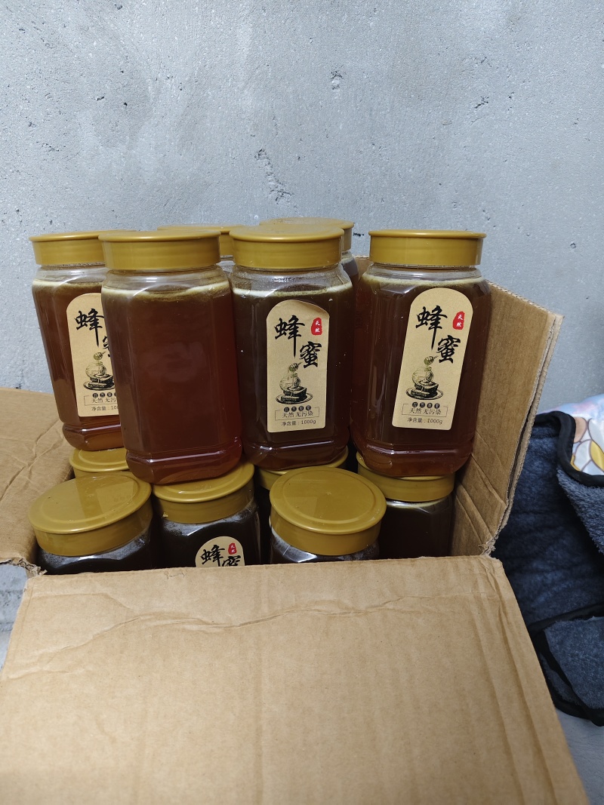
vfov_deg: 73.9
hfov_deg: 58.9
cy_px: 402
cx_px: 302
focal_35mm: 23
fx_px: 535
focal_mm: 5.56
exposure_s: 1/50
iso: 1255
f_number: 1.88
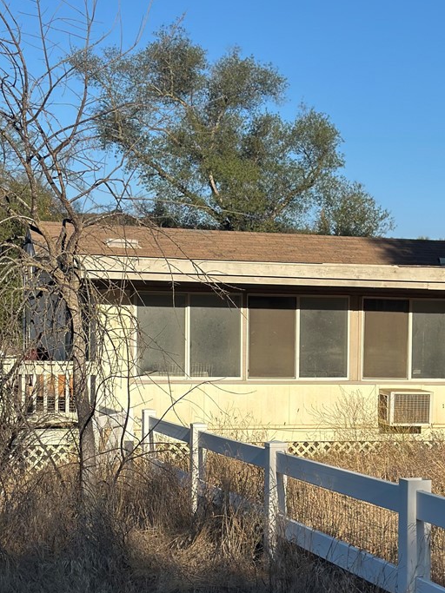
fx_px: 1234
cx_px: 292
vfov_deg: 26.9
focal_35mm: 72
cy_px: 373
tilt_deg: -1.3
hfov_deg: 20.4
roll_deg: -1.3
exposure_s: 1/5882
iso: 100
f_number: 1.78
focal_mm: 6.86
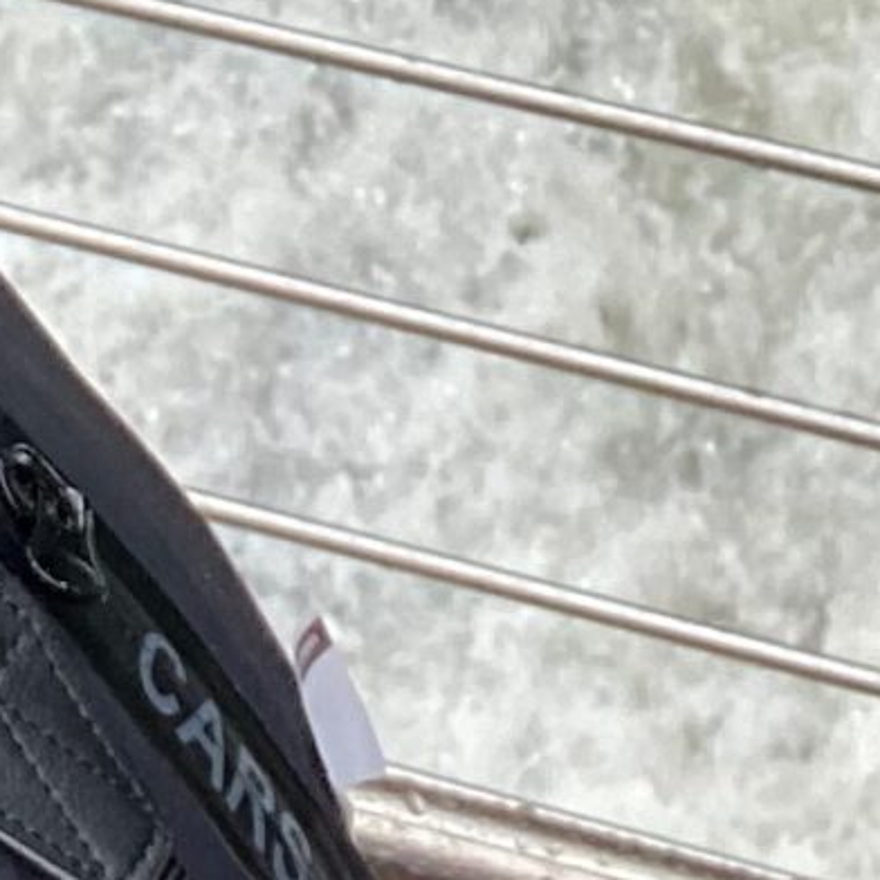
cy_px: -1093
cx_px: -191
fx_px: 4976
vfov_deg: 9.2
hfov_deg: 9.9
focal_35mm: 173
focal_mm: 2.71
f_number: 2.2
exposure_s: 1/145
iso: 25
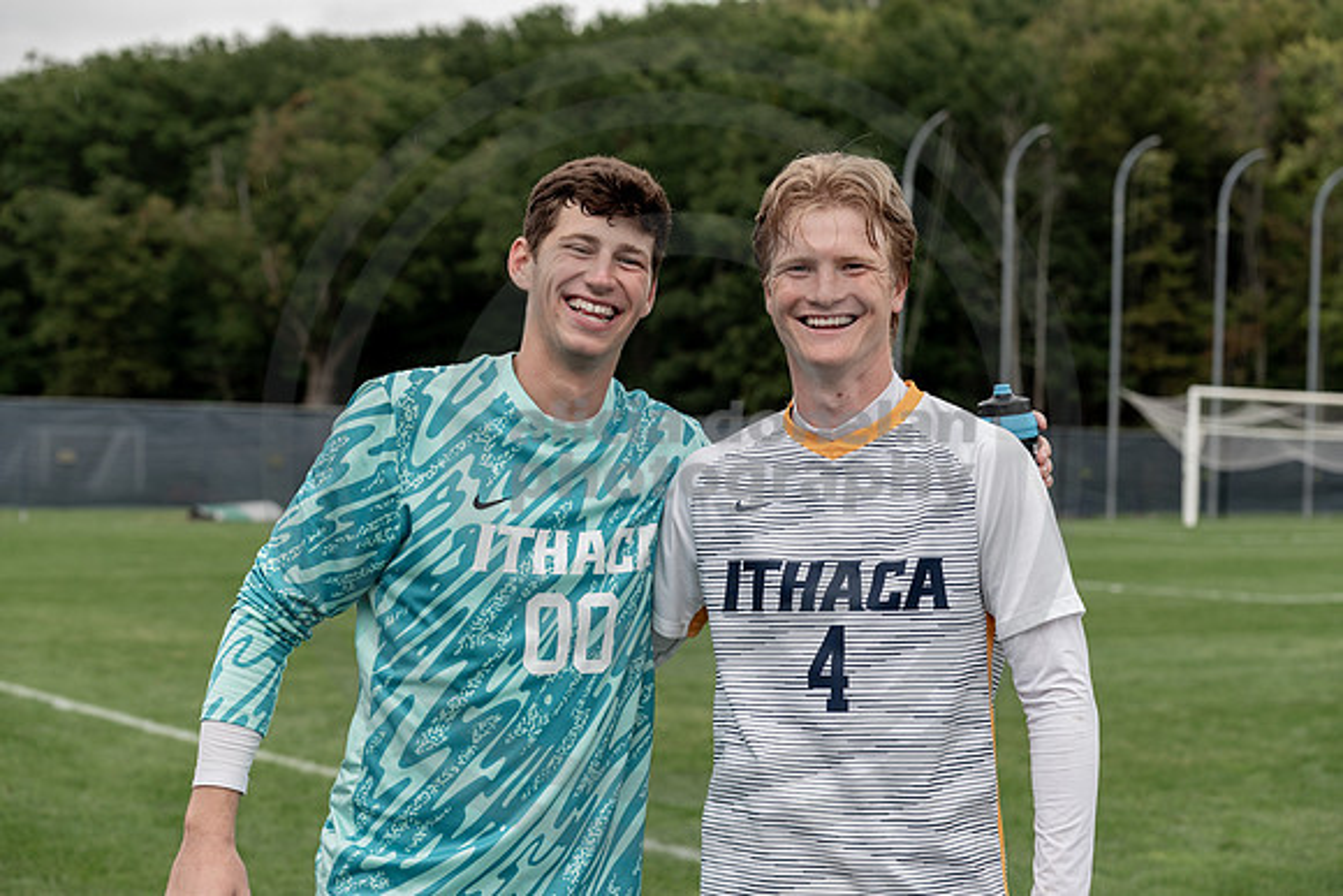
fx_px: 2637
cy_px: 448
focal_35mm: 71
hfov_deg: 28.6
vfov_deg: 19.3
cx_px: 672
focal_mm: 70
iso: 320
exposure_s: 1/320
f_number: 4.5
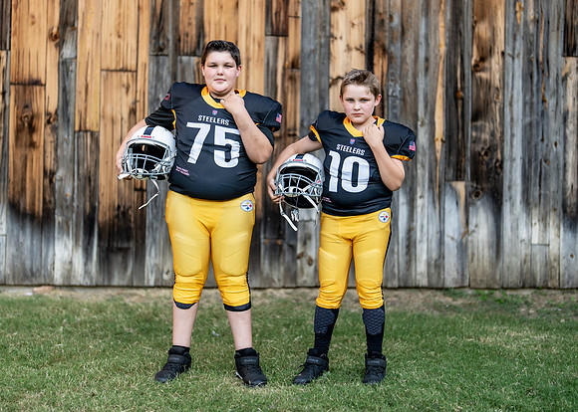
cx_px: 282
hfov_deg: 31.7
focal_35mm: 62
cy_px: 188
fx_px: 1019
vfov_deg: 22.9
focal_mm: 50
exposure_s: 1/1600
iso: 100
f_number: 1.2
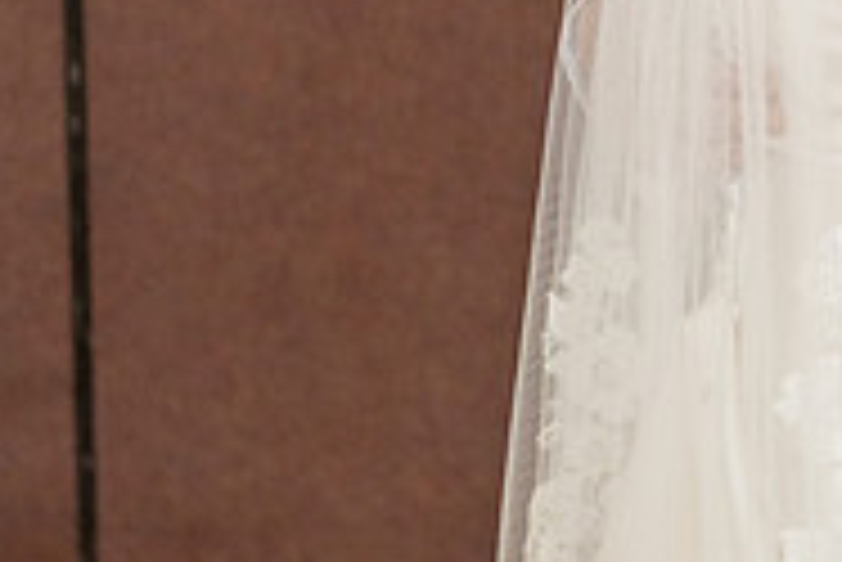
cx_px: 1427
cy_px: -82
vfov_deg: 5.3
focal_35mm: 257
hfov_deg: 7.8
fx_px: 6015
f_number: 3.5
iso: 800
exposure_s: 1/125
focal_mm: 70
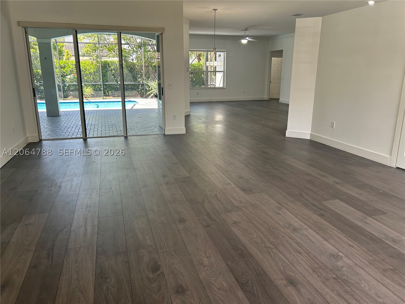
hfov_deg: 67.3
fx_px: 304
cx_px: 202
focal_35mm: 26
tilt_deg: -14.2
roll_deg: -0.1
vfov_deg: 53.1
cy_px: 152
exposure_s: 1/120
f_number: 1.5
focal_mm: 5.7
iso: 80
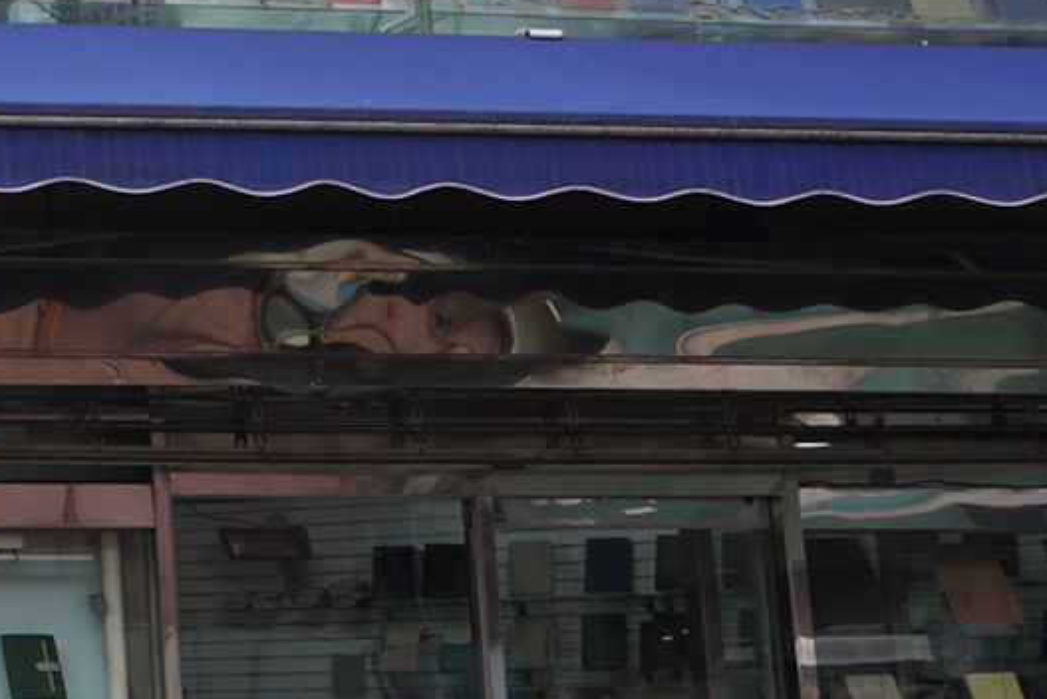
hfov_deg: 19.2
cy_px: 232
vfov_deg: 15.0
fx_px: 2648
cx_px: -582
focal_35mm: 91
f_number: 10
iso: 100
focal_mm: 24
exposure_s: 1/100
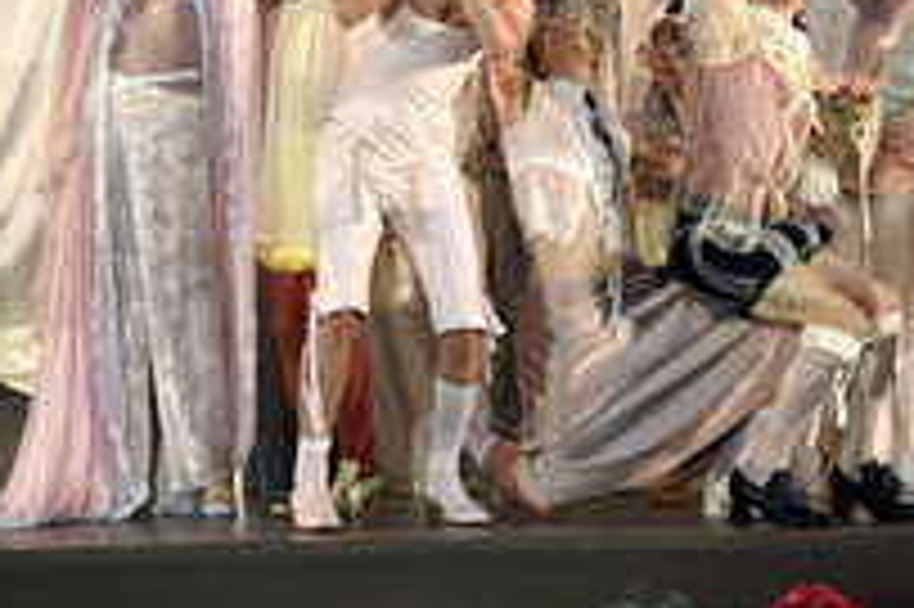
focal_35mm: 111
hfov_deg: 18.4
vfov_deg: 12.2
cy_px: 41
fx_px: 2816
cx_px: 561
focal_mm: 50
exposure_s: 1/60
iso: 320
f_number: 6.3
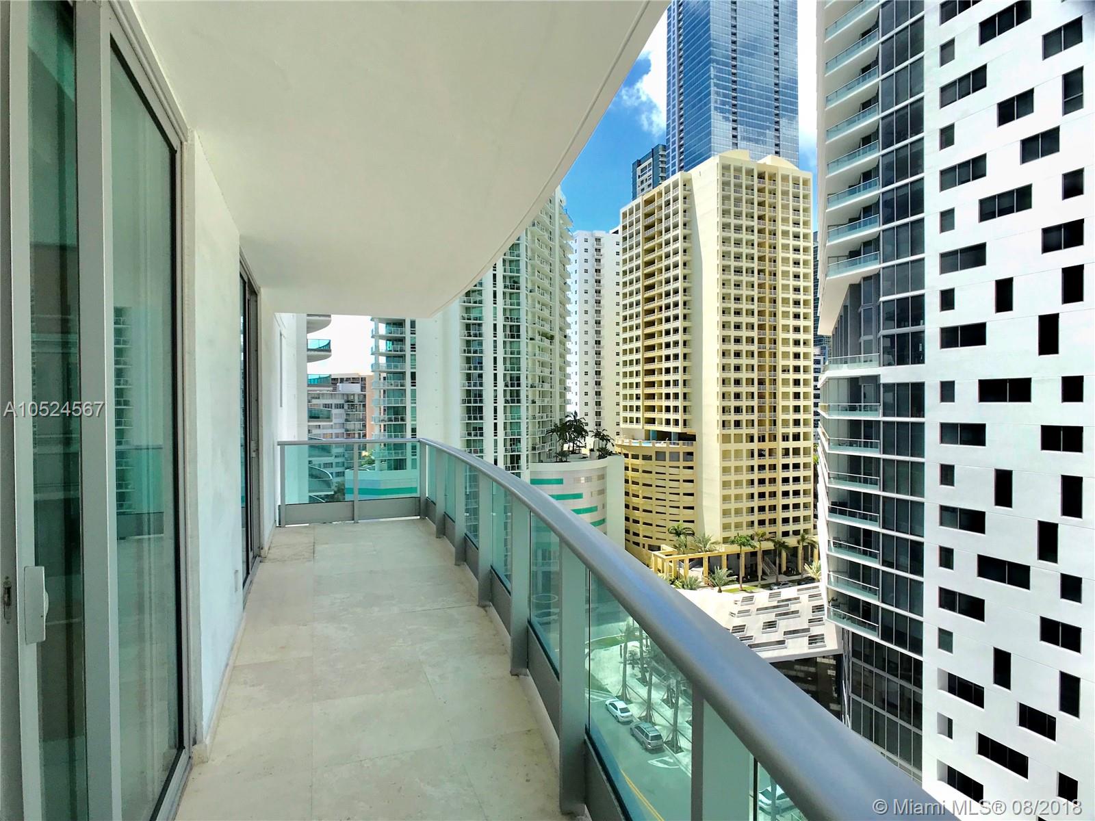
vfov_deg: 49.7
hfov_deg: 63.4
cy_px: 410
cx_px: 548
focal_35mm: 28
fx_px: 886
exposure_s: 1/1650
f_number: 1.8
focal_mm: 3.99
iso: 20
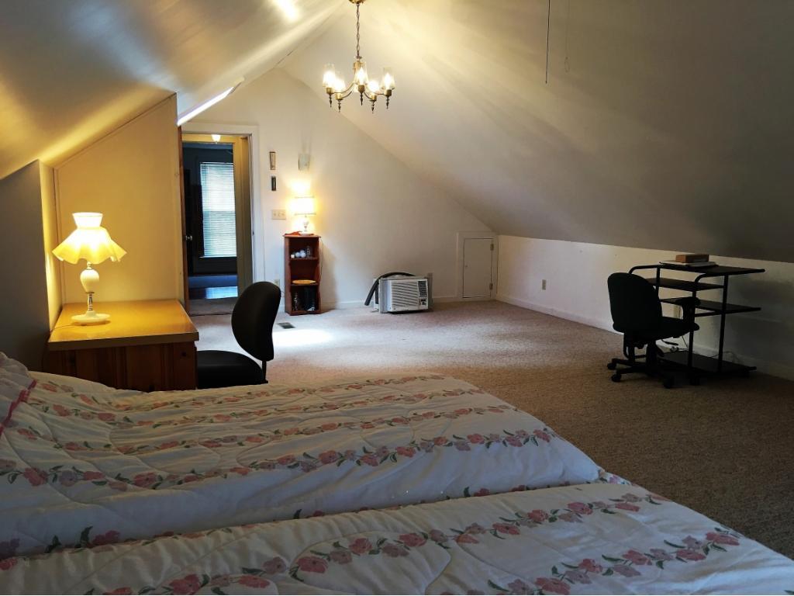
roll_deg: -0.5
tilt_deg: -7.6
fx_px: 665
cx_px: 397
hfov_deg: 61.7
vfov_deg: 48.2
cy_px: 298
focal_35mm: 29
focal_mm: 4.15
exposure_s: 1/15
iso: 32
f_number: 2.2
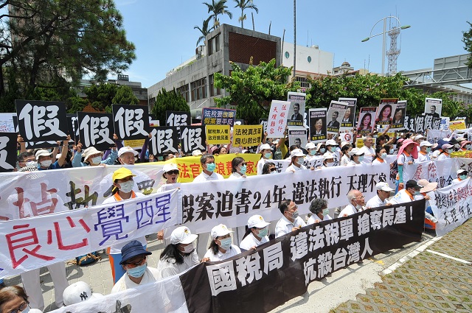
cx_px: 236
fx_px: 236
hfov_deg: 90.1
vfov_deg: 67.2
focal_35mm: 18
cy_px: 156
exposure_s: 1/200
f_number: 11
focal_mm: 12
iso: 200
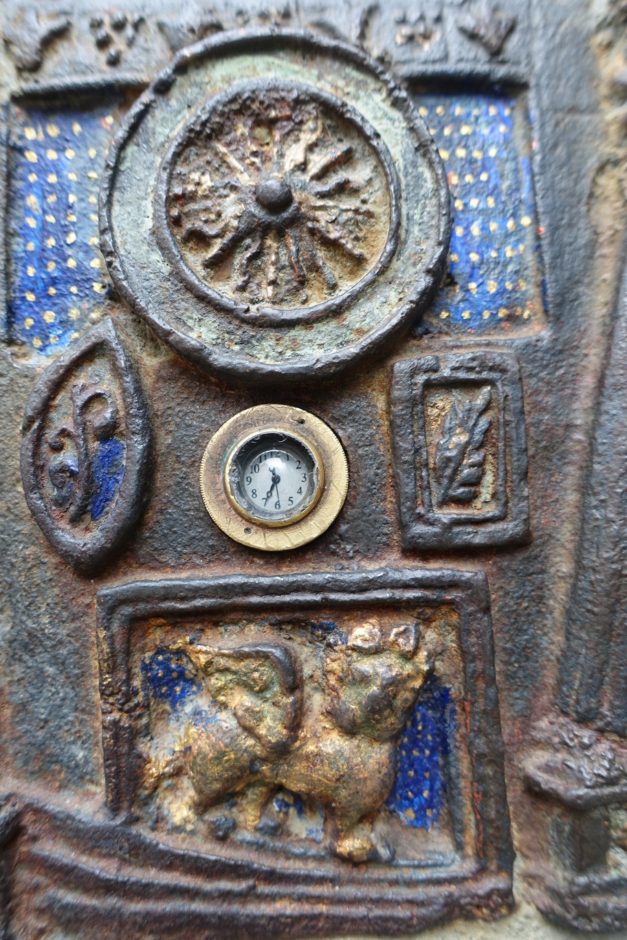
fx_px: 627
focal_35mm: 24
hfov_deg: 53.1
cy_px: 470
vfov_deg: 73.7
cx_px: 314
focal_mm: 8.8
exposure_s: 1/60
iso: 125
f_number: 2.8
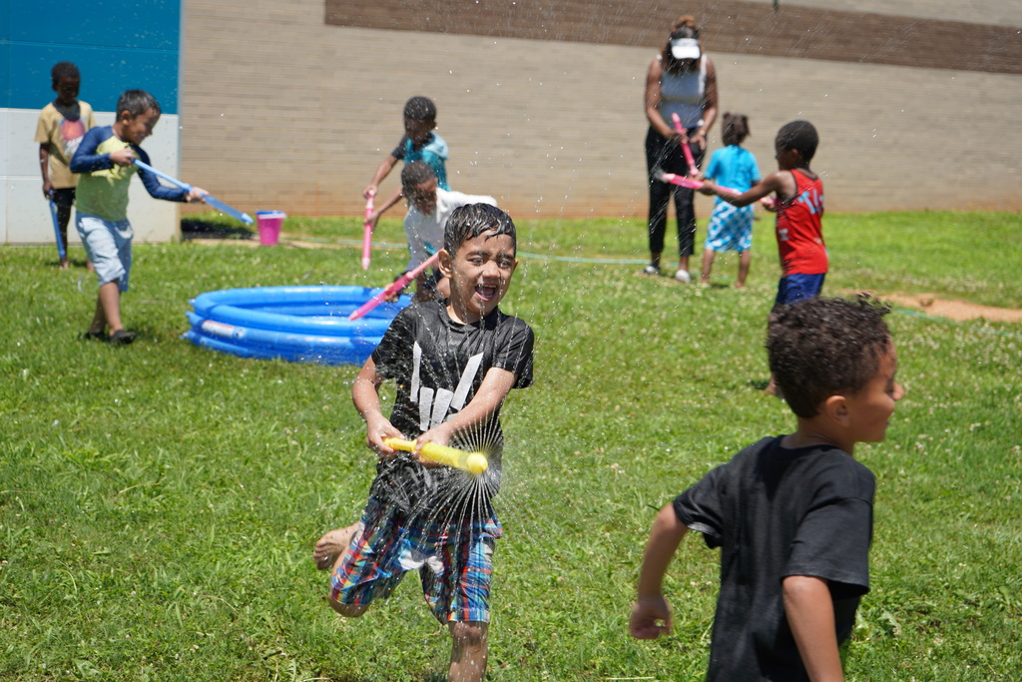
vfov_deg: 19.5
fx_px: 1987
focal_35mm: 70
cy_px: 341
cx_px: 511
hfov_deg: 28.8
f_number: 5.6
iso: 100
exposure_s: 1/400
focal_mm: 70
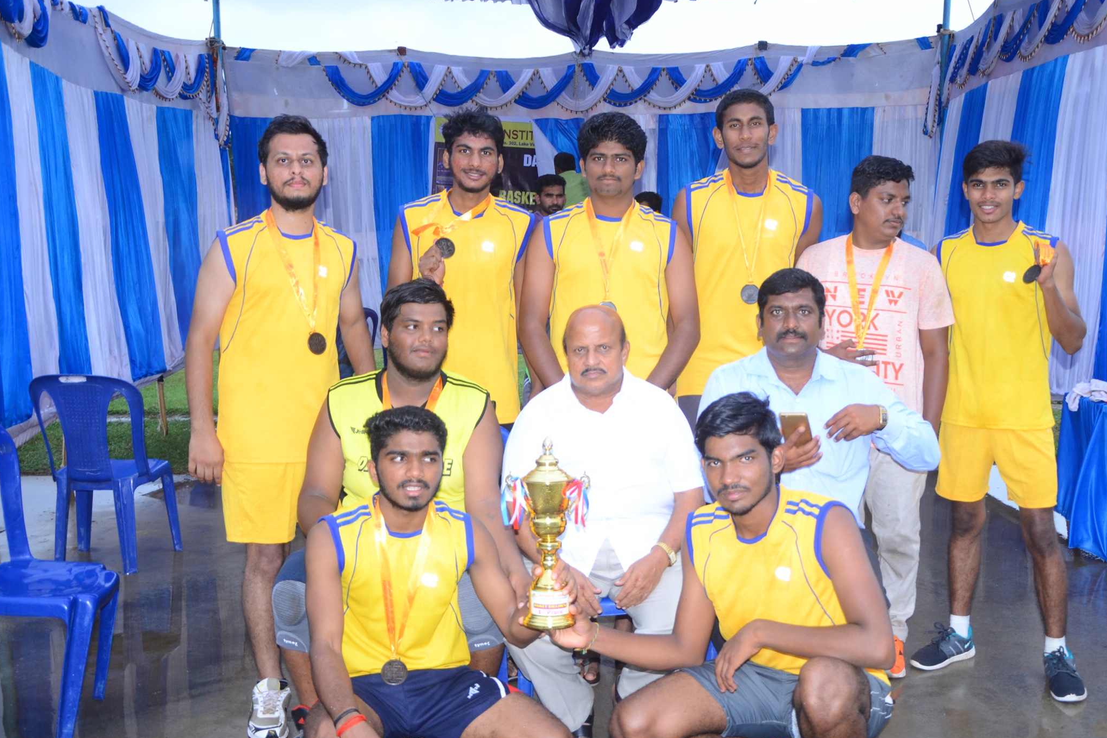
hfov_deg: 46.2
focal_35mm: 42
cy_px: 388
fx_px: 1291
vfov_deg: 31.9
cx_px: 640
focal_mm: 24
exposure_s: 1/125
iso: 400
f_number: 3.8
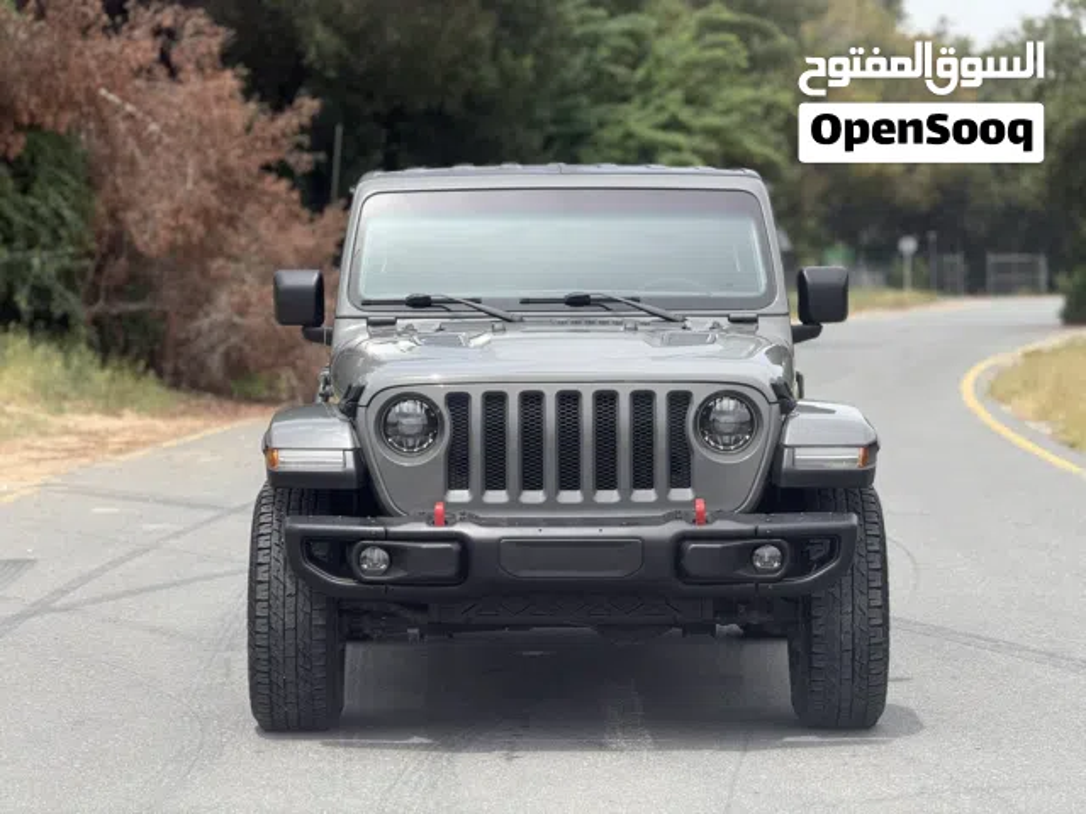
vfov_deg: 12.3
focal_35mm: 120
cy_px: 407
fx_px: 3765
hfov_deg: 16.4
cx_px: 543
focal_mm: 15.66
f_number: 2.8
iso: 64
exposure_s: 1/1186
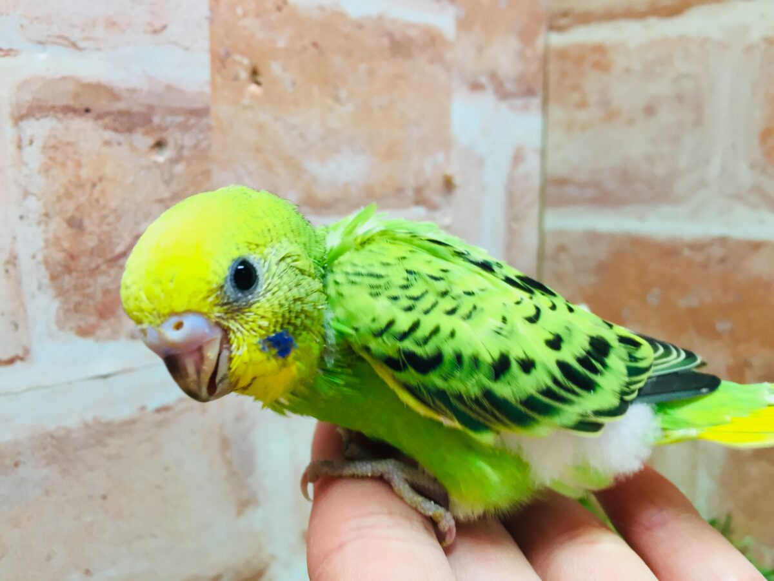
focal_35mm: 29
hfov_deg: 61.7
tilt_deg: -9.9
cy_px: 290
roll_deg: -0.6
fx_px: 648
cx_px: 387
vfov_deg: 48.2
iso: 64
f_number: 2.2
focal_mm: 4.15
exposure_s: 1/30
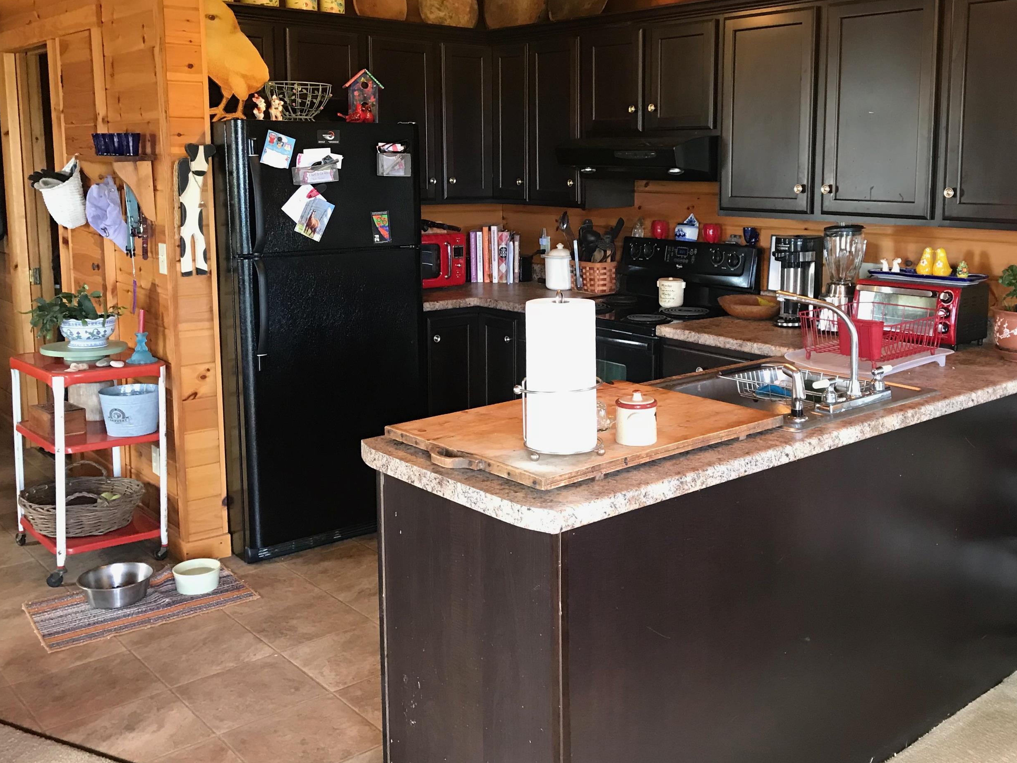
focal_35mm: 35
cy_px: 309
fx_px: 1028
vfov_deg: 40.5
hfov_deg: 52.4
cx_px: 599
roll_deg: -1.0
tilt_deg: -7.1
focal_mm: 3.99
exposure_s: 1/15
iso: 64
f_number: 1.8
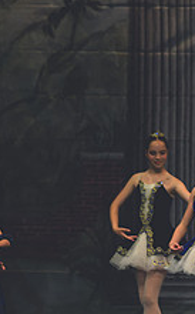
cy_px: 260
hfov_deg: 2.7
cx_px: 397
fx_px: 4126
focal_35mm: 484
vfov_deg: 4.3
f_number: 2.8
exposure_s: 1/500
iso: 500
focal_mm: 120
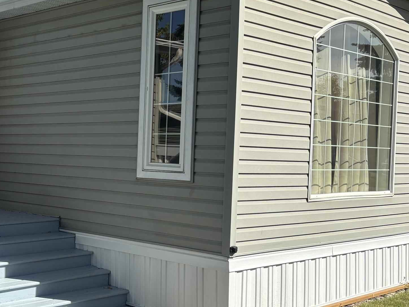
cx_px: 73
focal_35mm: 55
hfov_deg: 33.7
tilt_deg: -2.1
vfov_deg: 26.6
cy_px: 164
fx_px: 650
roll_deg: -1.2
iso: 50
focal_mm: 5.96
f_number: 1.6
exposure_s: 1/4854
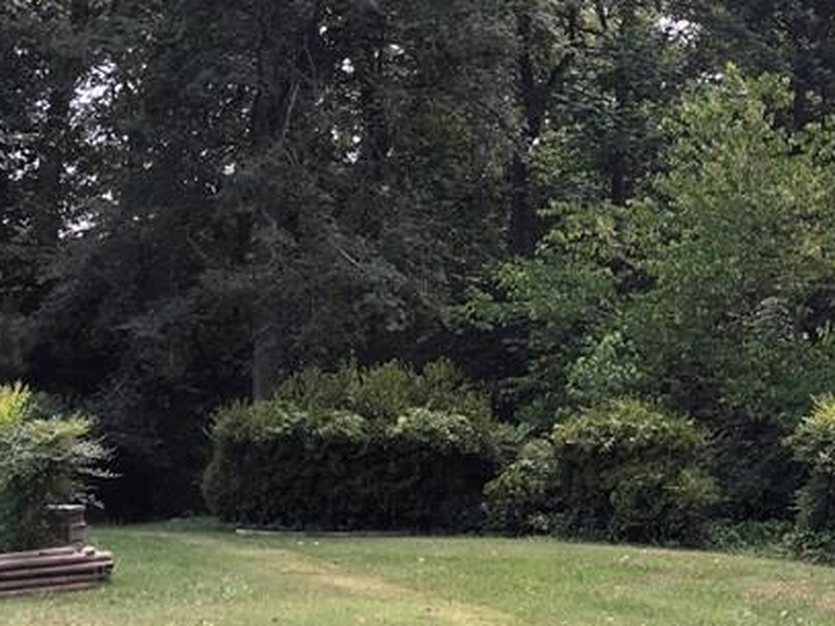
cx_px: 909
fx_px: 1760
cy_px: 181
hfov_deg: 24.9
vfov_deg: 20.0
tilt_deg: +4.4
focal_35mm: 73
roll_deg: -0.4
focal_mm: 4.15
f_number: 2.2
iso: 25
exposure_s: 1/180
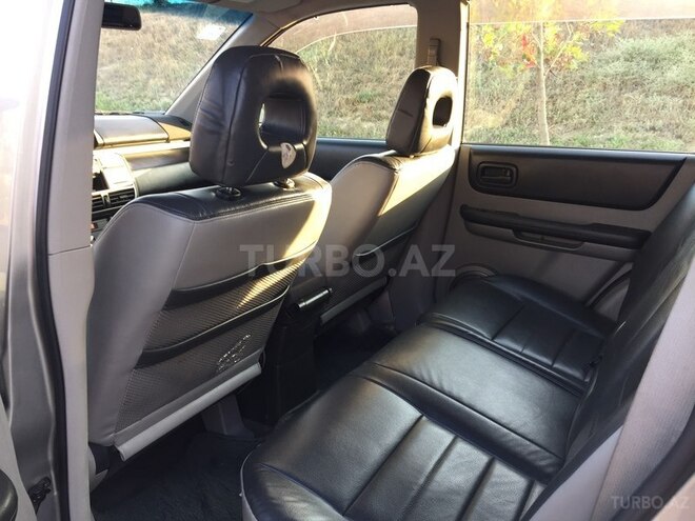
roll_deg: -1.3
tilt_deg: -17.4
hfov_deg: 61.7
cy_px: 260
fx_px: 582
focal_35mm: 29
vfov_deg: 48.2
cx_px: 348
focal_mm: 4.15
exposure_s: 1/50
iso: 40
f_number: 2.2
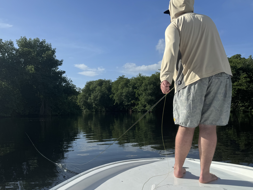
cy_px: 117
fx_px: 234
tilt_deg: -3.7
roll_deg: +1.0
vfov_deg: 43.9
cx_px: 98
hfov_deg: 56.3
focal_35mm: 32
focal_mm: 6.76
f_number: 1.78
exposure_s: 1/7092
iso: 80
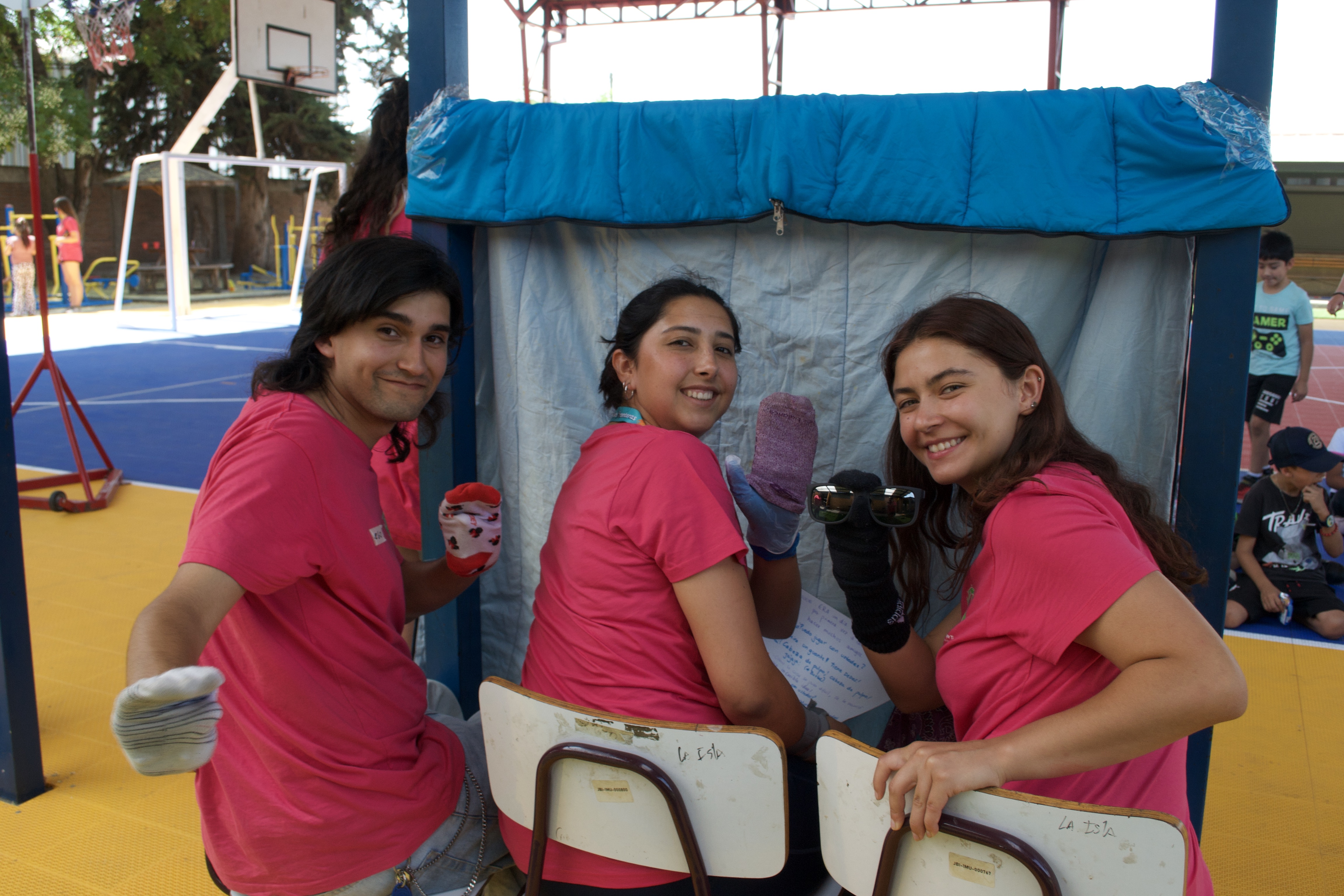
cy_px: 448
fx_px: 1232
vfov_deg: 40.0
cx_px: 672
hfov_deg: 57.2
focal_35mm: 33
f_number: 5.6
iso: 220
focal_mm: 22
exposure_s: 1/125
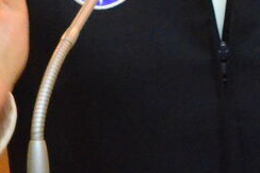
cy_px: -182
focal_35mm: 614
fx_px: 4429
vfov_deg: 2.2
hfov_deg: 3.4
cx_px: 371
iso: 6400
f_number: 8
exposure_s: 1/40
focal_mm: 78
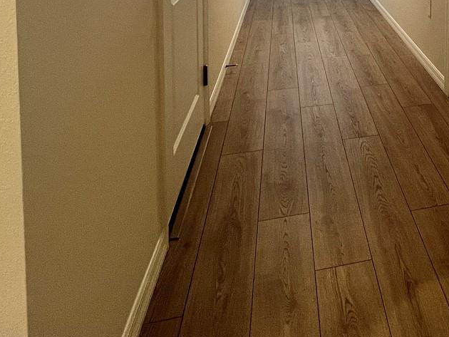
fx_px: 428
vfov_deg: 33.9
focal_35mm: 33
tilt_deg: -3.9
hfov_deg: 48.8
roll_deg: -0.7
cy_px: -76
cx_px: 412
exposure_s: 1/60
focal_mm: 1.57
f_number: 1.8
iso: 160
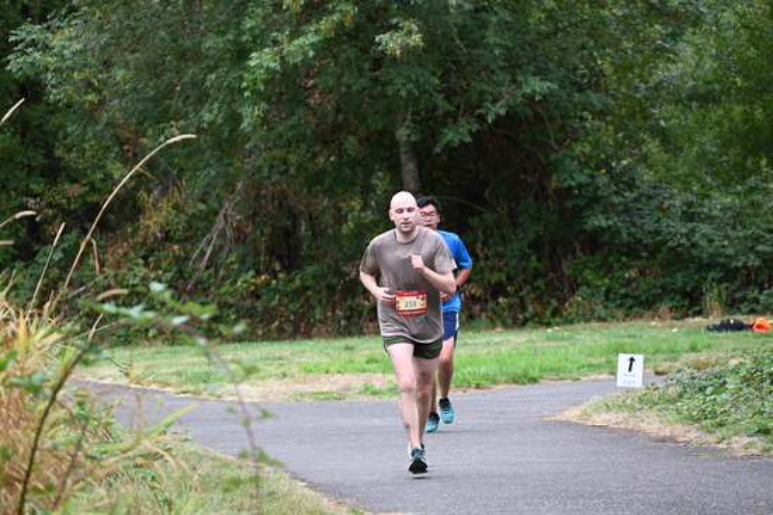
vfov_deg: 6.9
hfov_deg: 10.3
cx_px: 386
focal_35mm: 200
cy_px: 258
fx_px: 4295
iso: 500
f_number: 6.3
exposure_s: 1/250
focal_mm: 200
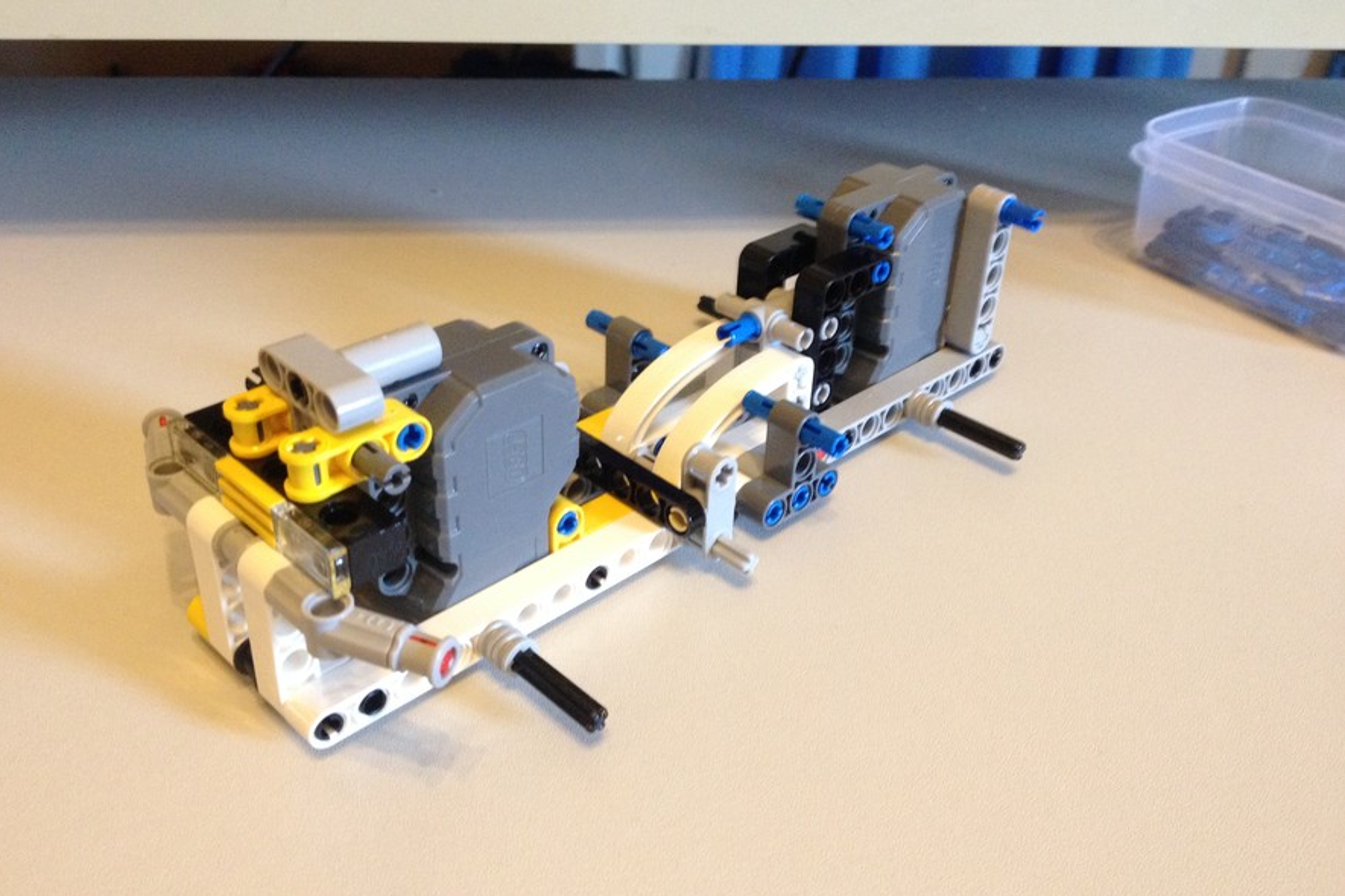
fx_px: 1382
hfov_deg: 51.9
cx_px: 664
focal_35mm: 37
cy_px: 452
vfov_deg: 35.9
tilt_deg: -31.0
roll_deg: -1.3
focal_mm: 4.28
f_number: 2.4
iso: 250
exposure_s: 1/20
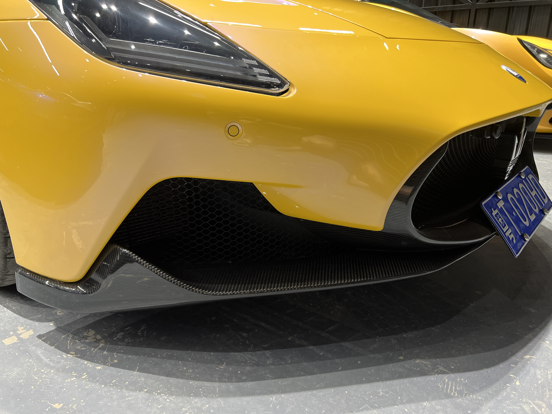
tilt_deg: -19.0
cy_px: 207
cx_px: 276
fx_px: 415
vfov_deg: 53.1
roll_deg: -0.3
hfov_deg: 67.3
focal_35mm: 26
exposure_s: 1/100
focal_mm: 5.7
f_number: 1.5
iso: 125
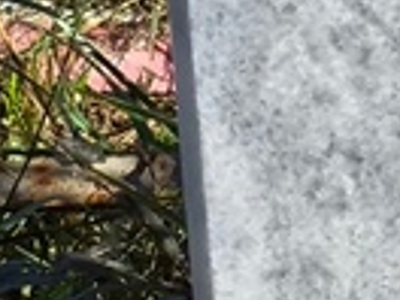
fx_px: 3501
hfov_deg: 6.5
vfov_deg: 4.9
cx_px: 602
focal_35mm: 303
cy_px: 36
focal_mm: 4.71
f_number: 1.7
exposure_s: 1/1014
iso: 50
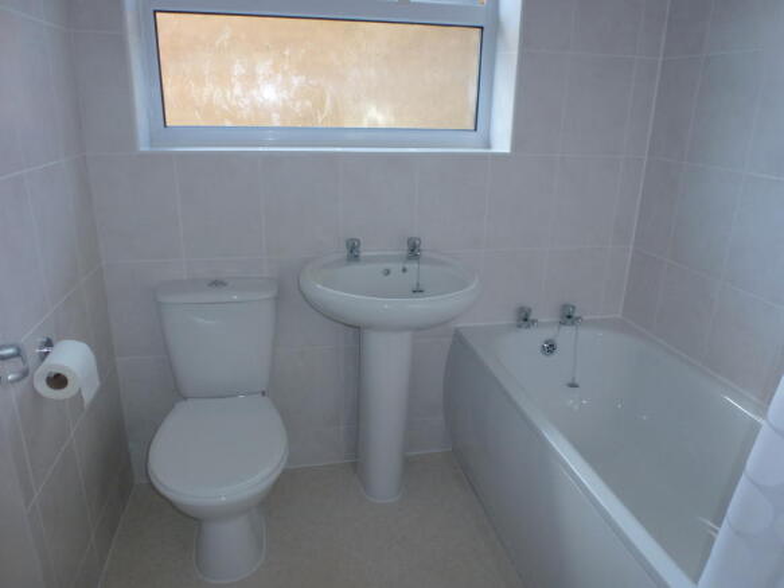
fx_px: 543
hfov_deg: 71.6
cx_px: 392
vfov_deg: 56.8
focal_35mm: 24
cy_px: 294
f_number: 3.3
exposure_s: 1/60
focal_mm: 4.3
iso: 160
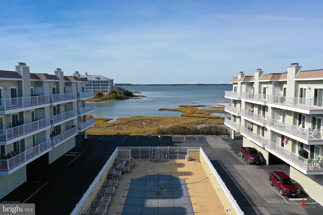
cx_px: 162
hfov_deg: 65.5
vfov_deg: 46.4
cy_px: 108
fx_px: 251
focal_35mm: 28
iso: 100
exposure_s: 1/640
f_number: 6.3
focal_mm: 10.26
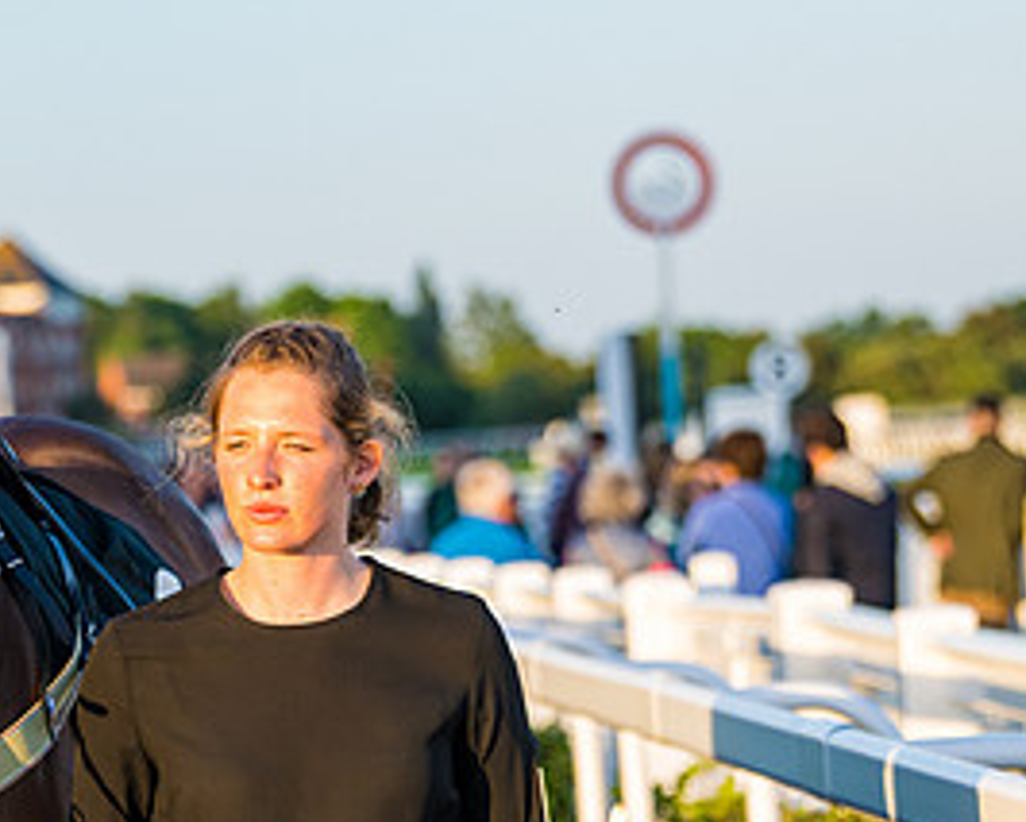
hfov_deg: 7.9
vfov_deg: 6.3
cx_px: 76
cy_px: 849
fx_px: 7412
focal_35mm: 244
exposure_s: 1/800
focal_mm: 102
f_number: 4
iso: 400
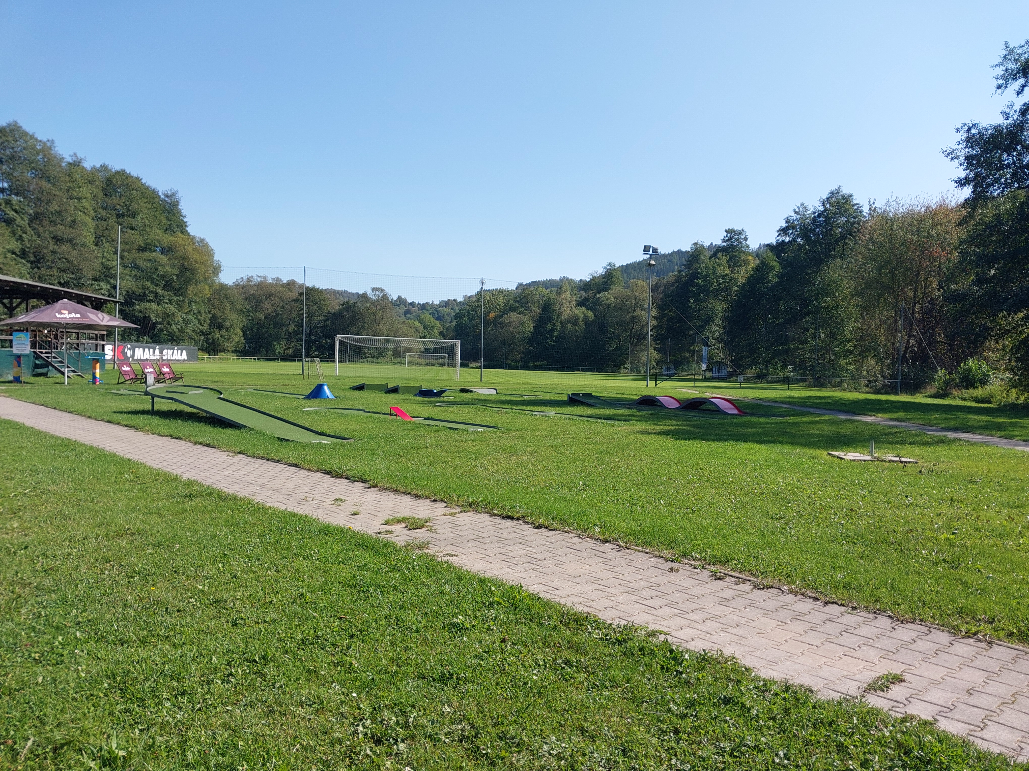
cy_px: 386
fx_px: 803
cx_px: 514
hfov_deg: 65.3
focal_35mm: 27
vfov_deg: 51.4
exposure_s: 1/560
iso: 20
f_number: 1.8
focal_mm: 4
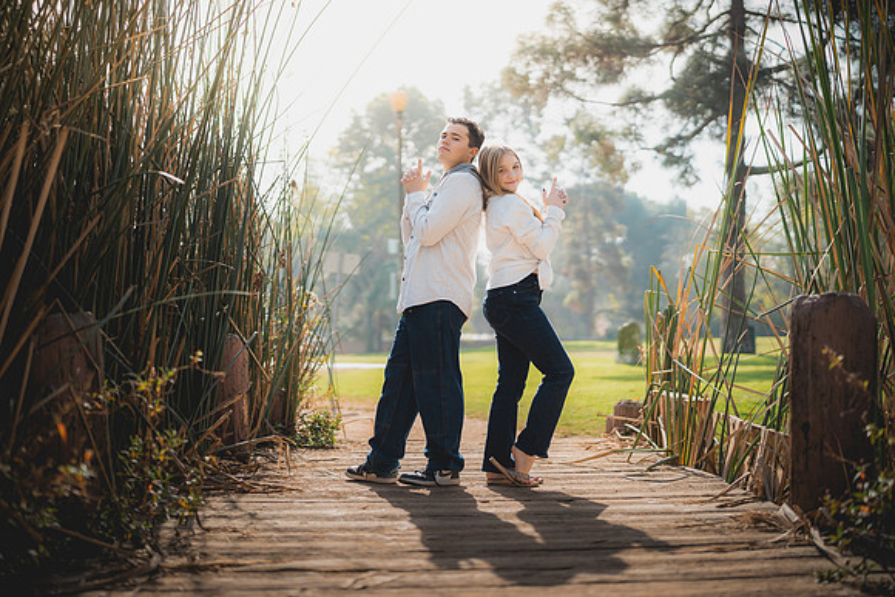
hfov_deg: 39.6
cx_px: 448
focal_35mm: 50
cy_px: 298
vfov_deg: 27.0
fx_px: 1243
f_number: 1.4
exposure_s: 1/5000
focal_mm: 50
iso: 250
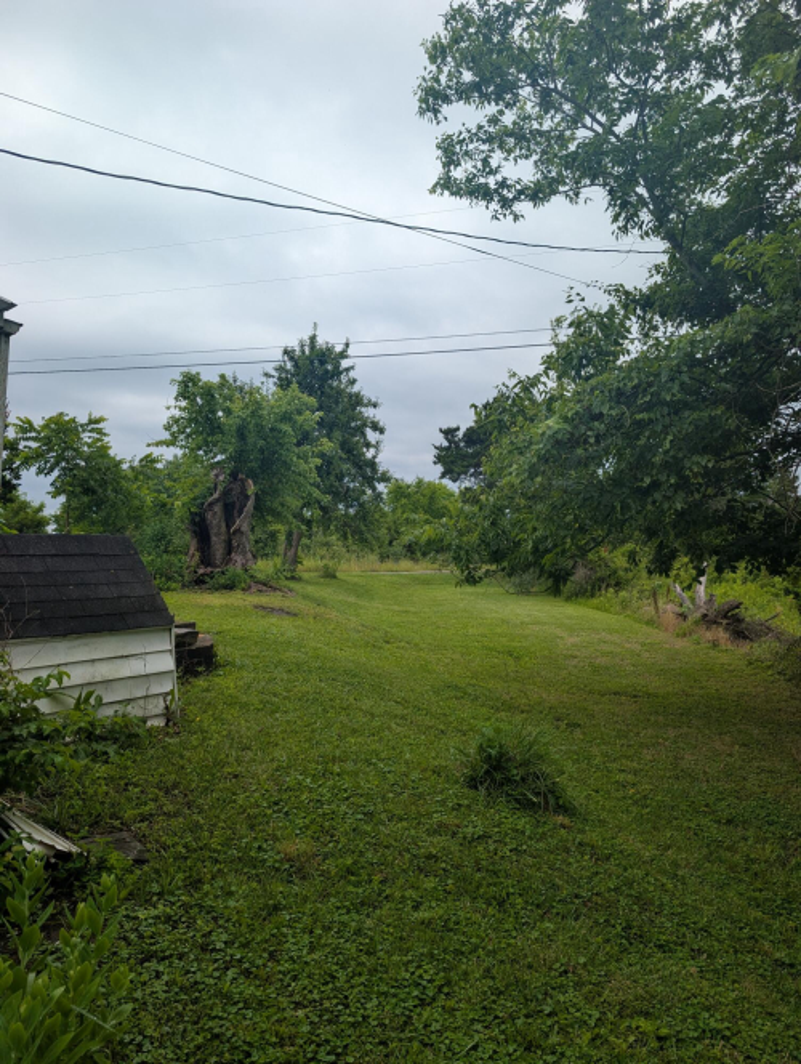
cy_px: 532
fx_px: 739
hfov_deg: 56.9
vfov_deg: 71.5
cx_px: 400
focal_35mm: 24
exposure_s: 1/579
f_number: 1.68
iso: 21
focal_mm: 6.9
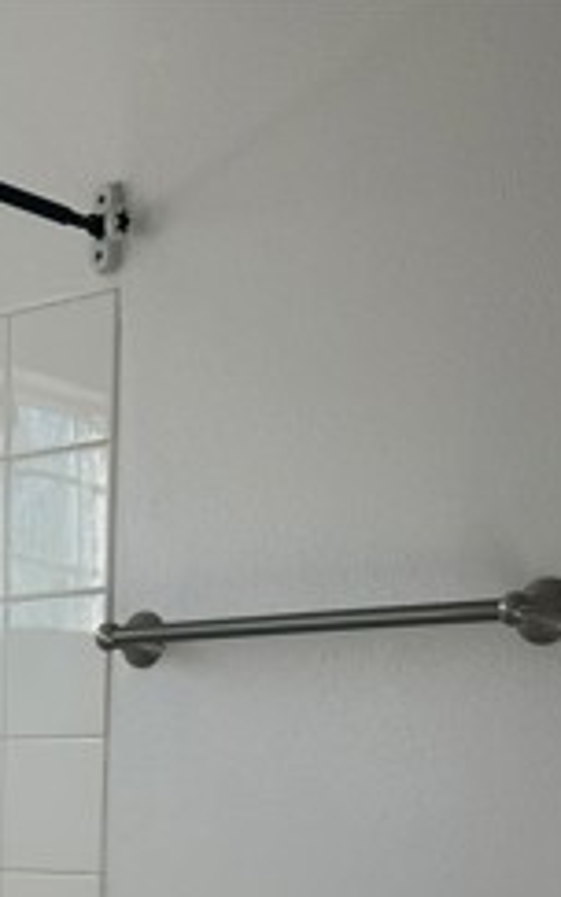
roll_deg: -1.0
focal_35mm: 67
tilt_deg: -14.7
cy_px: 1174
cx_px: -66
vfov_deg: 26.0
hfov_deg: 18.6
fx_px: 1638
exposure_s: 1/269
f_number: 1.78
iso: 80
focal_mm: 6.86
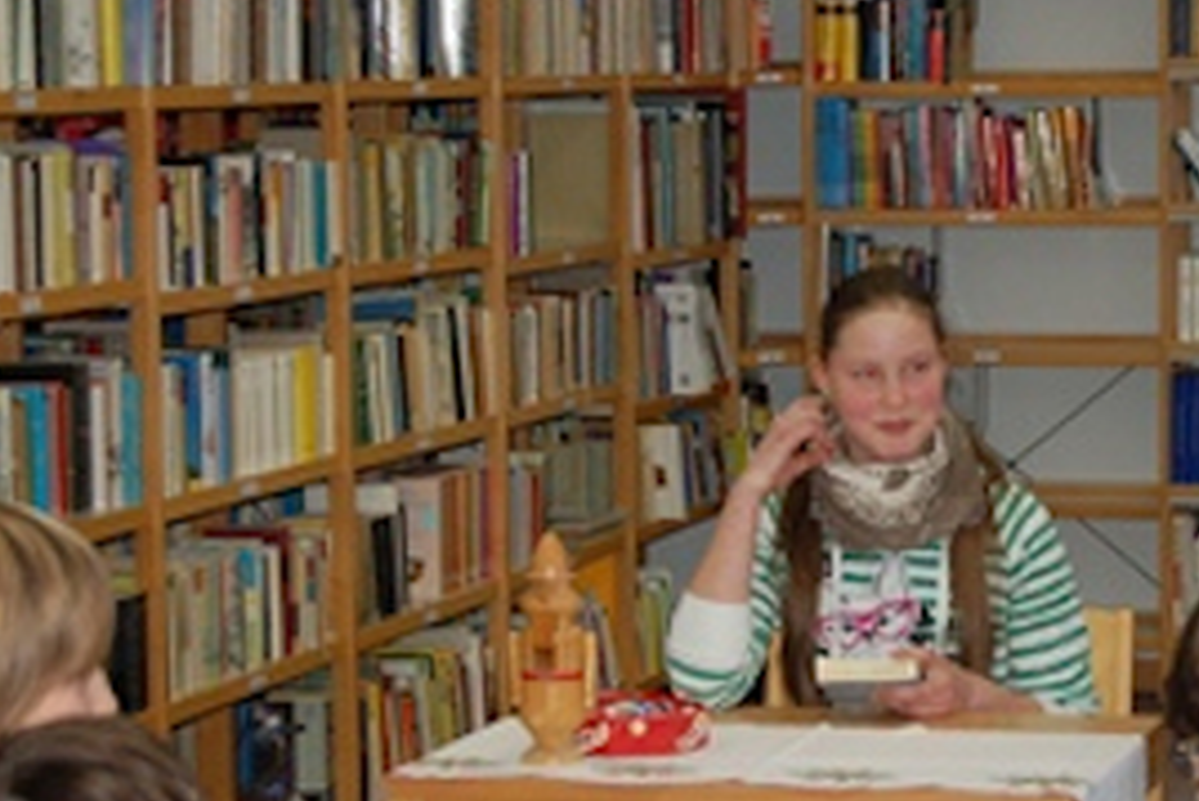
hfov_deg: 16.1
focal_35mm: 127
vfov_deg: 10.8
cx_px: 877
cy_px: 394
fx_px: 4232
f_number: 5.3
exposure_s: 1/60
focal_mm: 42
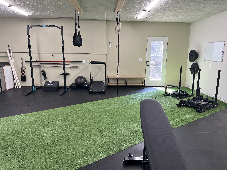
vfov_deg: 53.1
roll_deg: +0.4
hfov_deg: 67.3
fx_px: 170
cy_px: 85
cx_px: 114
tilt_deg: -10.7
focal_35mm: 26
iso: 100
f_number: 1.5
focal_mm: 5.7
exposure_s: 1/120
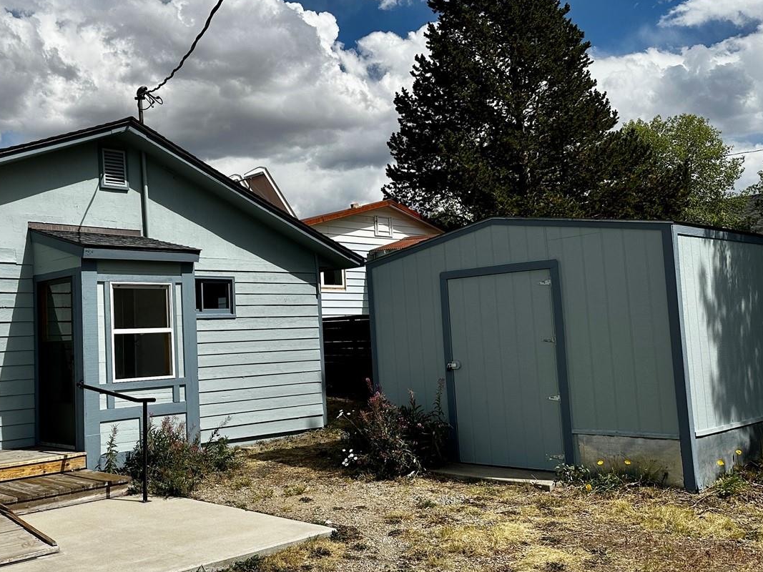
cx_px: 230
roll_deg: +1.8
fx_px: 793
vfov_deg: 39.6
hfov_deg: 50.1
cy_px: 273
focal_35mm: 36
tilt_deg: +5.6
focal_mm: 6.86
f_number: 1.78
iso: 80
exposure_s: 1/8197
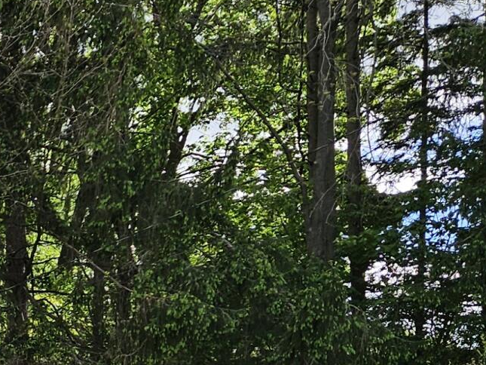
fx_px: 1503
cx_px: -351
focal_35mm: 107
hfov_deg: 16.0
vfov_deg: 12.8
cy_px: 623
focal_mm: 5.4
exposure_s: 1/934
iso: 25
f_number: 1.8
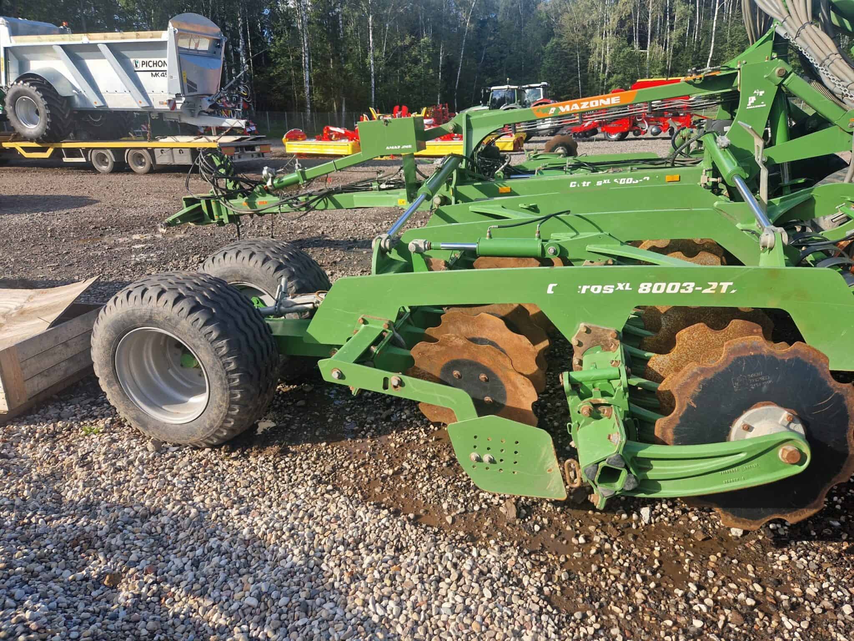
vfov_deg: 58.9
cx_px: 427
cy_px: 320
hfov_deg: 73.9
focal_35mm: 23
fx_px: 567
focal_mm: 5.4
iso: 50
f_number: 1.8
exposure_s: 1/676
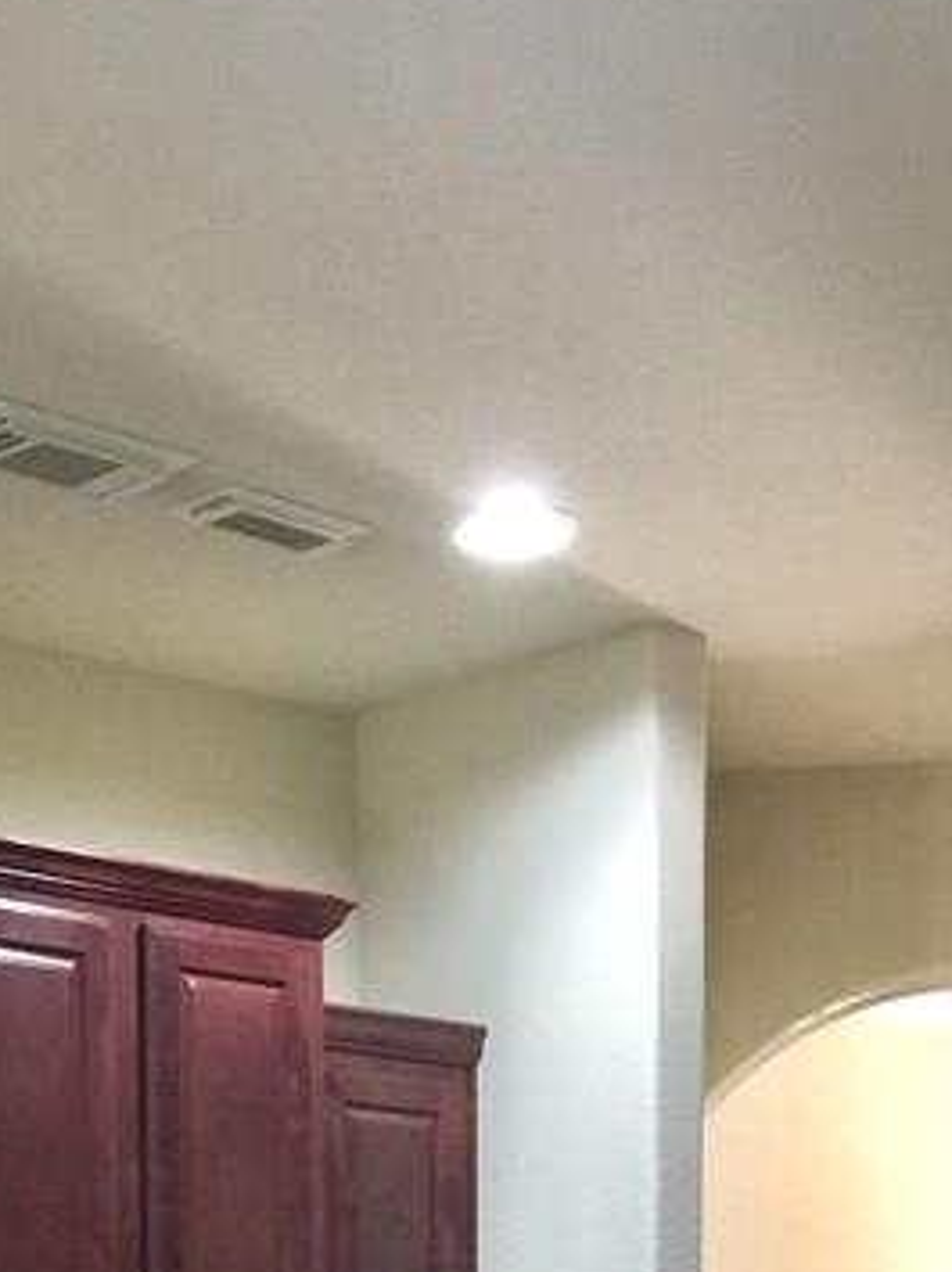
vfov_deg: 20.8
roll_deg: +0.5
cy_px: 1728
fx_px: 3084
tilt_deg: -2.2
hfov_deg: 17.5
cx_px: 381
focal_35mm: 84
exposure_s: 1/15
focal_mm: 4.15
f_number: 2.2
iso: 100
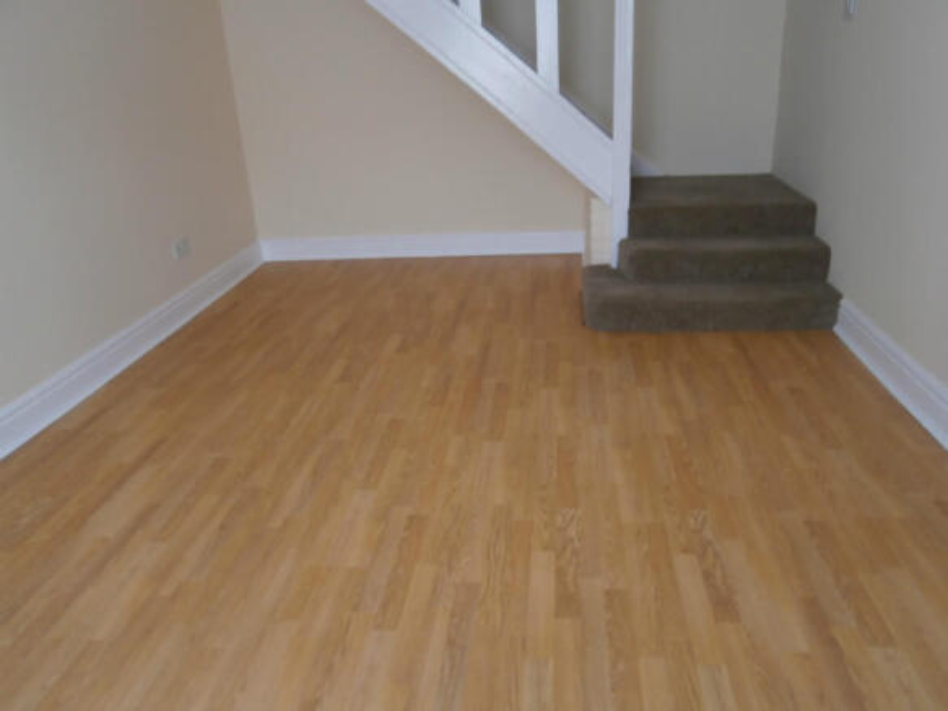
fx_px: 712
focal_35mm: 26
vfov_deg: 53.0
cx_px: 474
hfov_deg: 67.3
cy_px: 356
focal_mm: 4.7
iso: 80
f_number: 2.8
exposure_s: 1/30
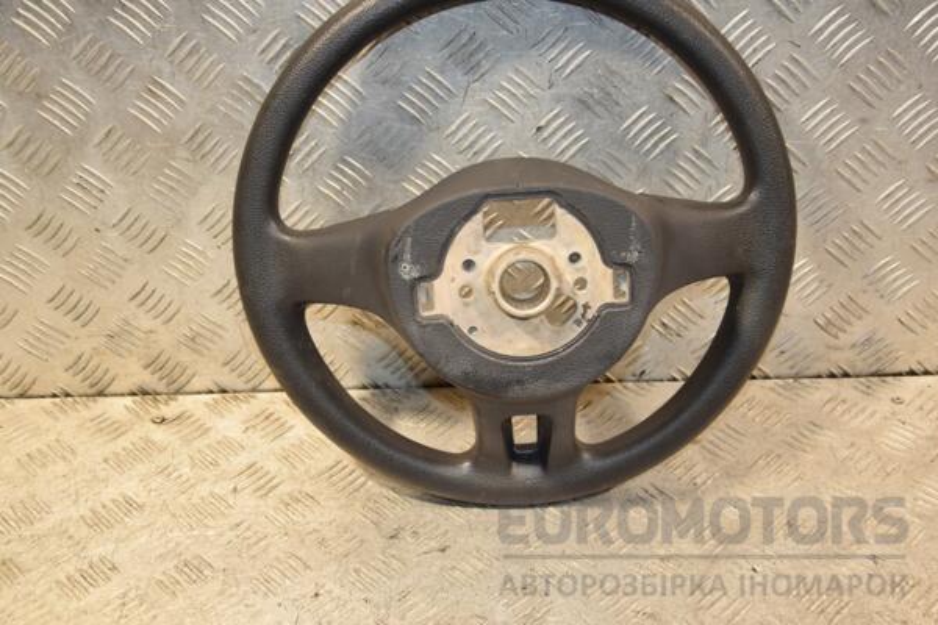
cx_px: 469
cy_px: 312
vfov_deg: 28.1
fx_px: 1251
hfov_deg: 41.1
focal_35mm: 48
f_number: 5
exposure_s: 1/200
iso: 800
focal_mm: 32
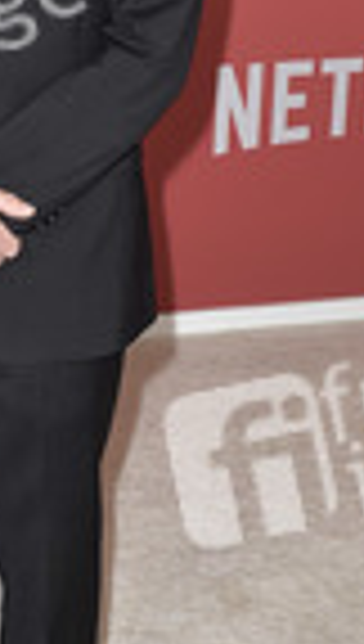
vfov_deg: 18.2
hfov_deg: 10.3
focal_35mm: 117
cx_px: -11
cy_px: 216
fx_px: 1997
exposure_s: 1/250
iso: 400
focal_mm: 40
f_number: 6.3
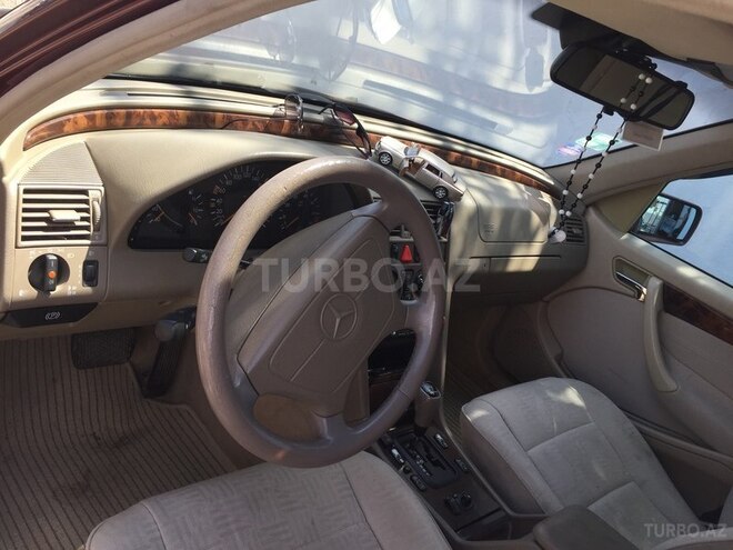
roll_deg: -22.4
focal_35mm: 29
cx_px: 366
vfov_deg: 48.2
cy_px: 275
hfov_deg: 61.7
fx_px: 614
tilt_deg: -22.5
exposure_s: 1/377
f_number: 2.2
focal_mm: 4.15
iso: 32
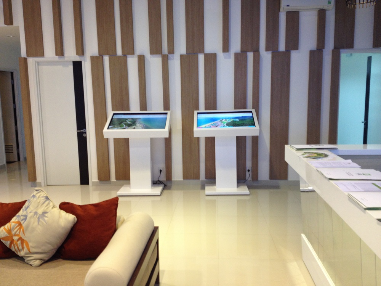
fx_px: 385
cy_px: 143
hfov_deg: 52.6
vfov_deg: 40.7
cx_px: 190
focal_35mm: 35
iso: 80
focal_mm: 4.28
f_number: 2.4
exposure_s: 1/20
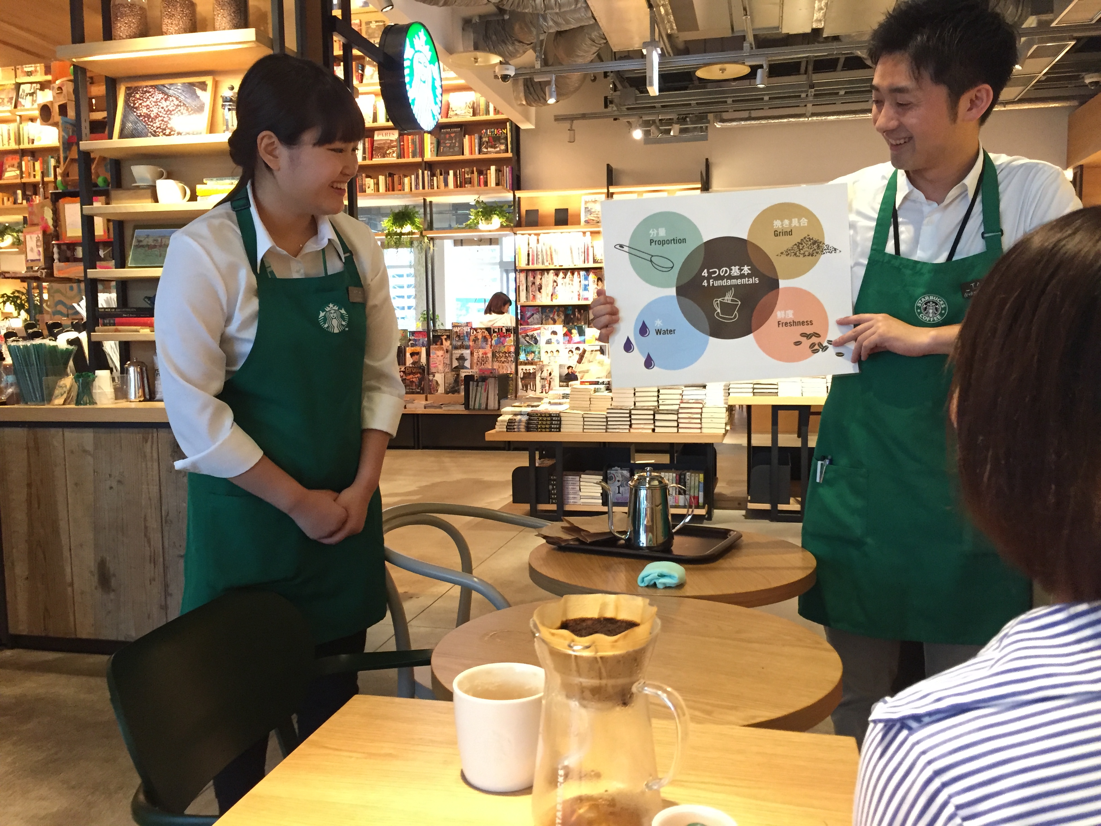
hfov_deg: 61.7
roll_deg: -0.1
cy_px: 413
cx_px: 550
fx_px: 922
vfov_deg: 48.2
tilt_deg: -4.4
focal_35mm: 29
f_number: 2.2
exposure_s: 1/30
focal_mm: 4.15
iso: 250
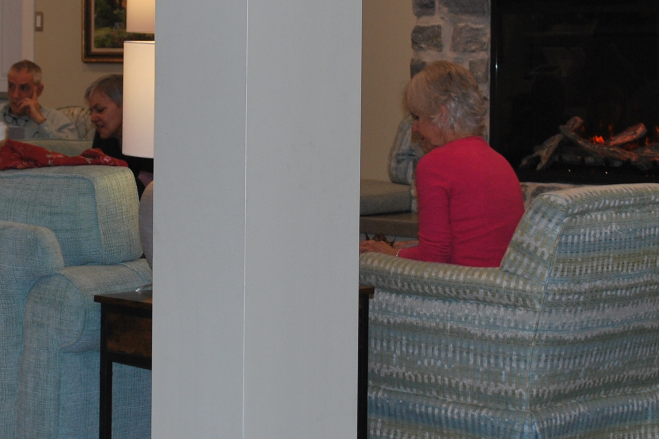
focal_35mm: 99
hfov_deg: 20.6
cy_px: 96
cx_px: 229
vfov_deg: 13.8
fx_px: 1812
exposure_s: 1/60
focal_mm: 30
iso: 200
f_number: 4.8
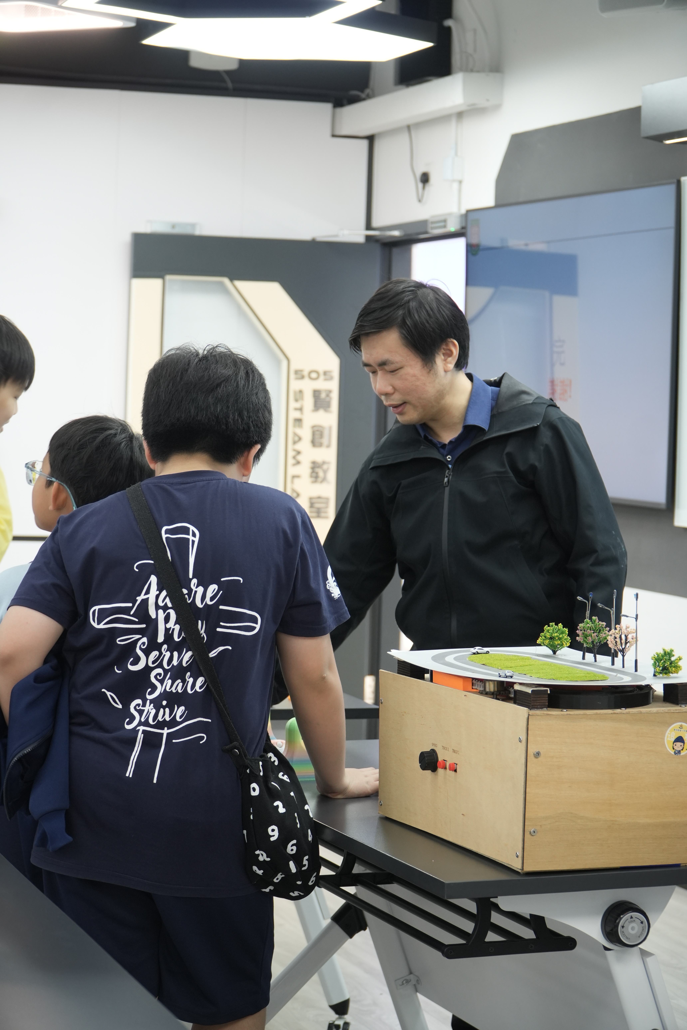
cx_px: 344
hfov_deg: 16.9
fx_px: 2318
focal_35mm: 81
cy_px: 515
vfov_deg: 25.1
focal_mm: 54
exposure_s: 1/60
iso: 500
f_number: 4.5
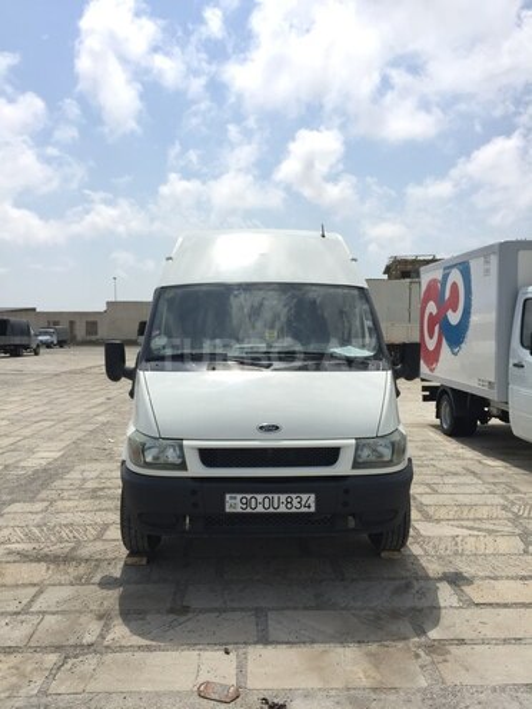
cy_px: 354
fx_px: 594
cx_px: 266
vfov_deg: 61.7
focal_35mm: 29
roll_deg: +0.2
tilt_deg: -0.2
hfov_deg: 48.2
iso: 32
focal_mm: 4.15
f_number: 2.2
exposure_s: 1/2639
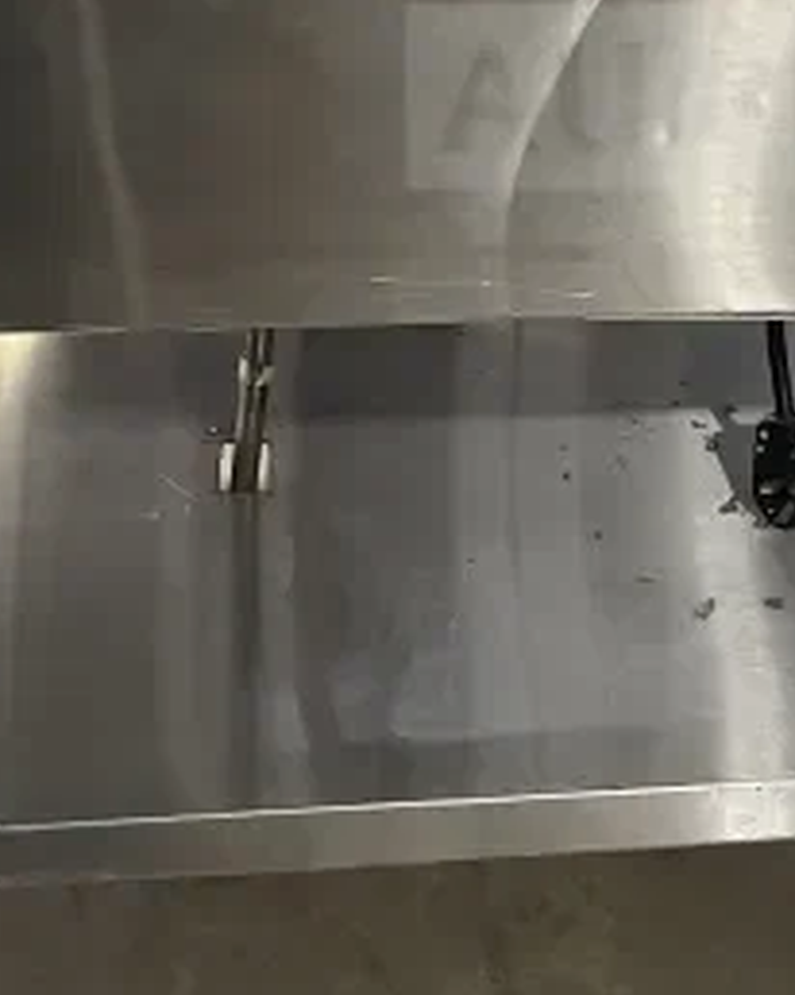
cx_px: 837
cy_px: -118
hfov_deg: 18.5
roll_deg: -4.5
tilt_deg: -20.4
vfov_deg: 22.4
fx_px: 2356
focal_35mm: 80
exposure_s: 1/60
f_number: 1.6
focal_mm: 4.2
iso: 320
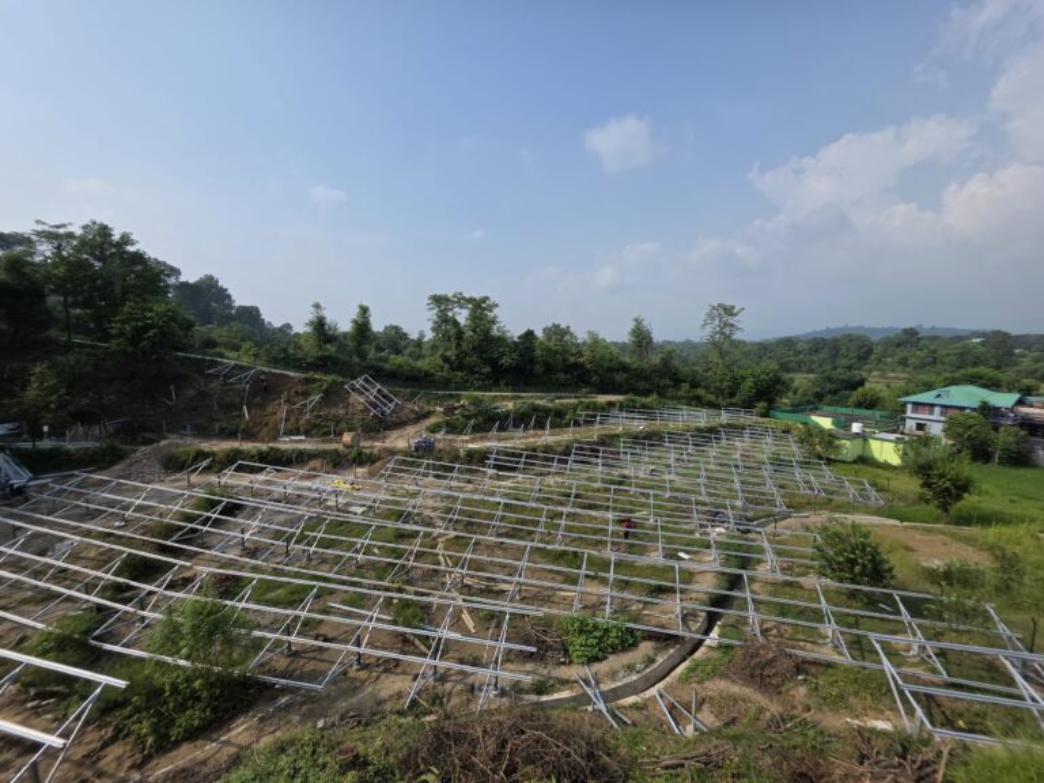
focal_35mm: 13
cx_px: 522
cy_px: 392
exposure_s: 1/2835
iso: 40
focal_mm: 2.2
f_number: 1.9
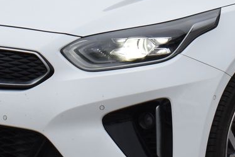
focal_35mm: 143
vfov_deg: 9.4
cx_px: 152
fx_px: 933
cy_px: -42
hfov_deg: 14.3
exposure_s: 1/180
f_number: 5.6
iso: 200
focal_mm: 22
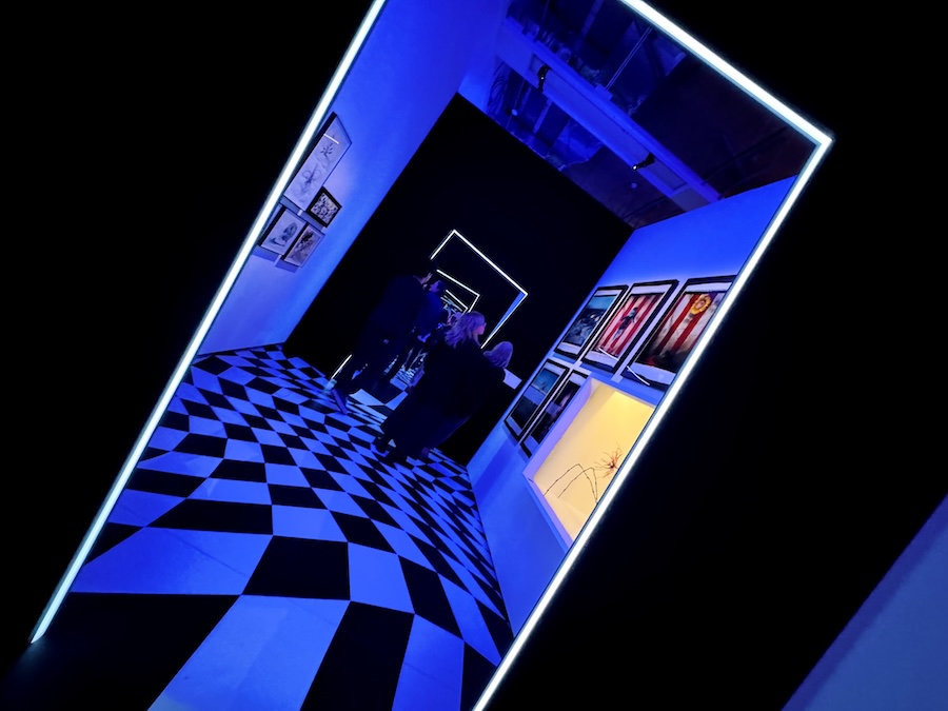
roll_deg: -35.2
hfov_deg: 102.1
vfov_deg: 85.7
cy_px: 356
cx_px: 474
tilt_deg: -4.4
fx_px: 383
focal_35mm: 14
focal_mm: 2.22
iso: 1250
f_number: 2.2
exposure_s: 1/33
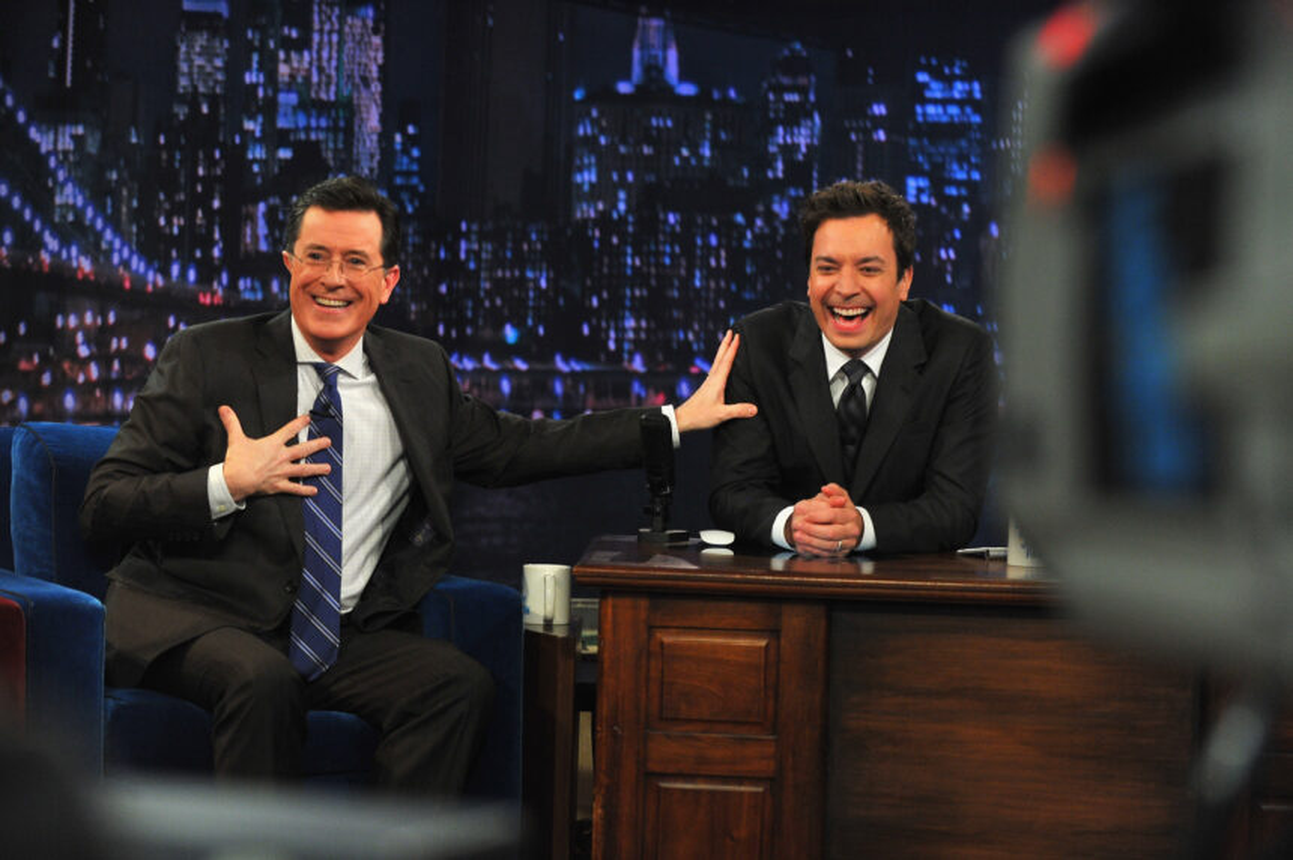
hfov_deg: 19.5
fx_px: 3768
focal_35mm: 105
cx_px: 646
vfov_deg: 13.0
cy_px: 430
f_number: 3.5
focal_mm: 105
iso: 2500
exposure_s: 1/160
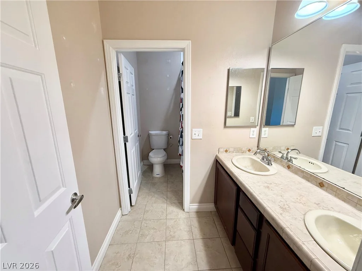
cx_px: 181
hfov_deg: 102.1
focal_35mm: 14
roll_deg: -0.4
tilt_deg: -12.3
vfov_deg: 85.7
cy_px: 136
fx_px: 146
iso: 250
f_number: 2.2
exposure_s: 1/60
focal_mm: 2.22
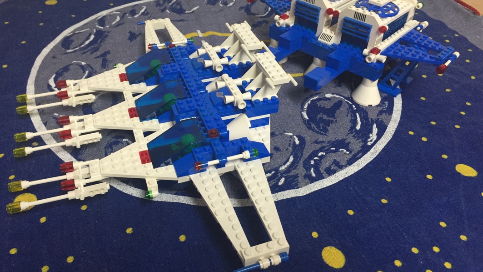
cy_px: 115
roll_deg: -2.6
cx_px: 239
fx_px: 410
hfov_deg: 61.0
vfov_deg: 36.6
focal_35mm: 32
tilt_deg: -38.4
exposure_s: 1/30
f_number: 2.2
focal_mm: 4.15
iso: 100
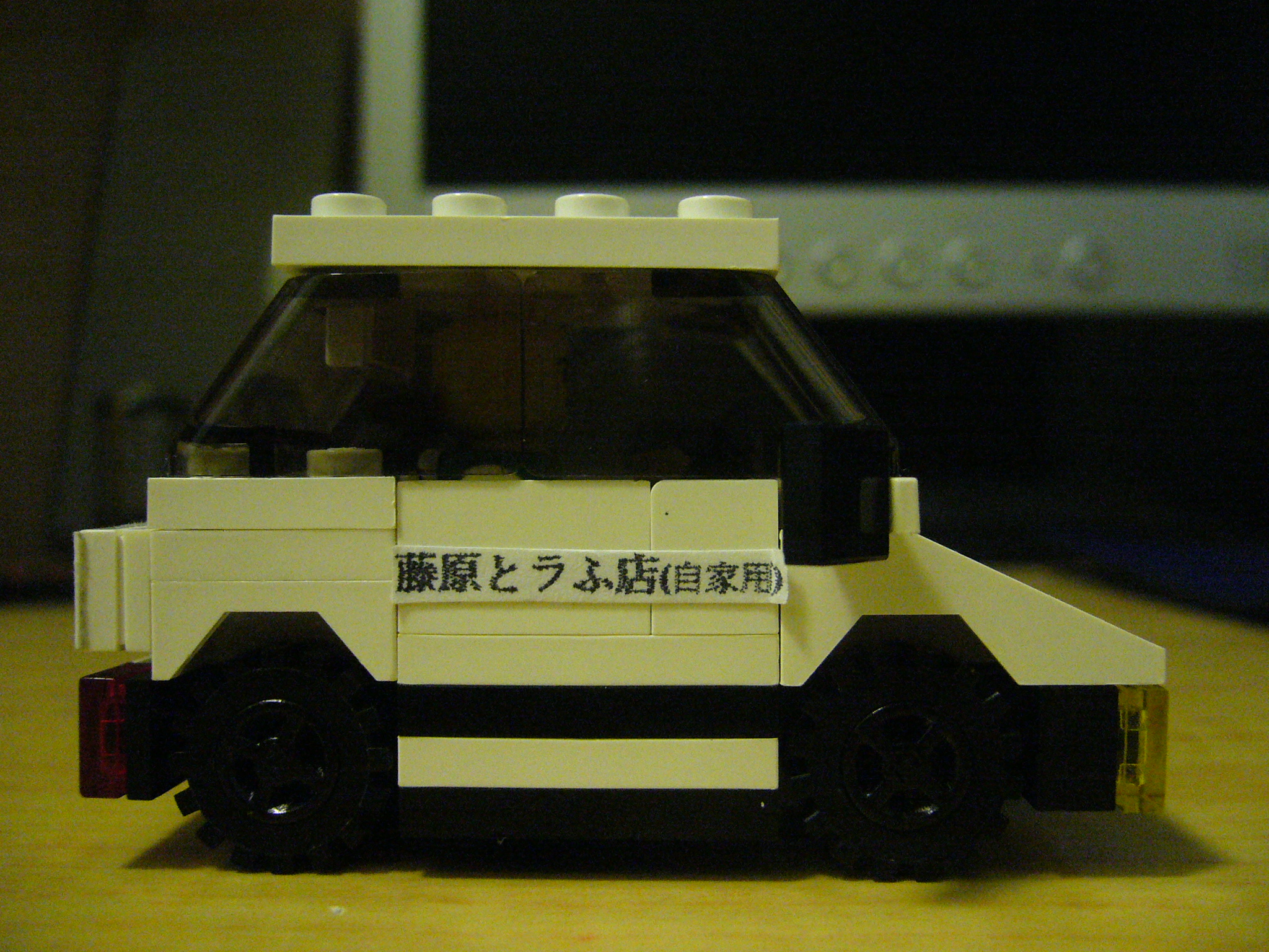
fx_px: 1283
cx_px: 634
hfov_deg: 52.6
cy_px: 476
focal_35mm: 35
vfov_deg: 40.7
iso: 400
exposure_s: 1/8
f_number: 2.8
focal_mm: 5.8
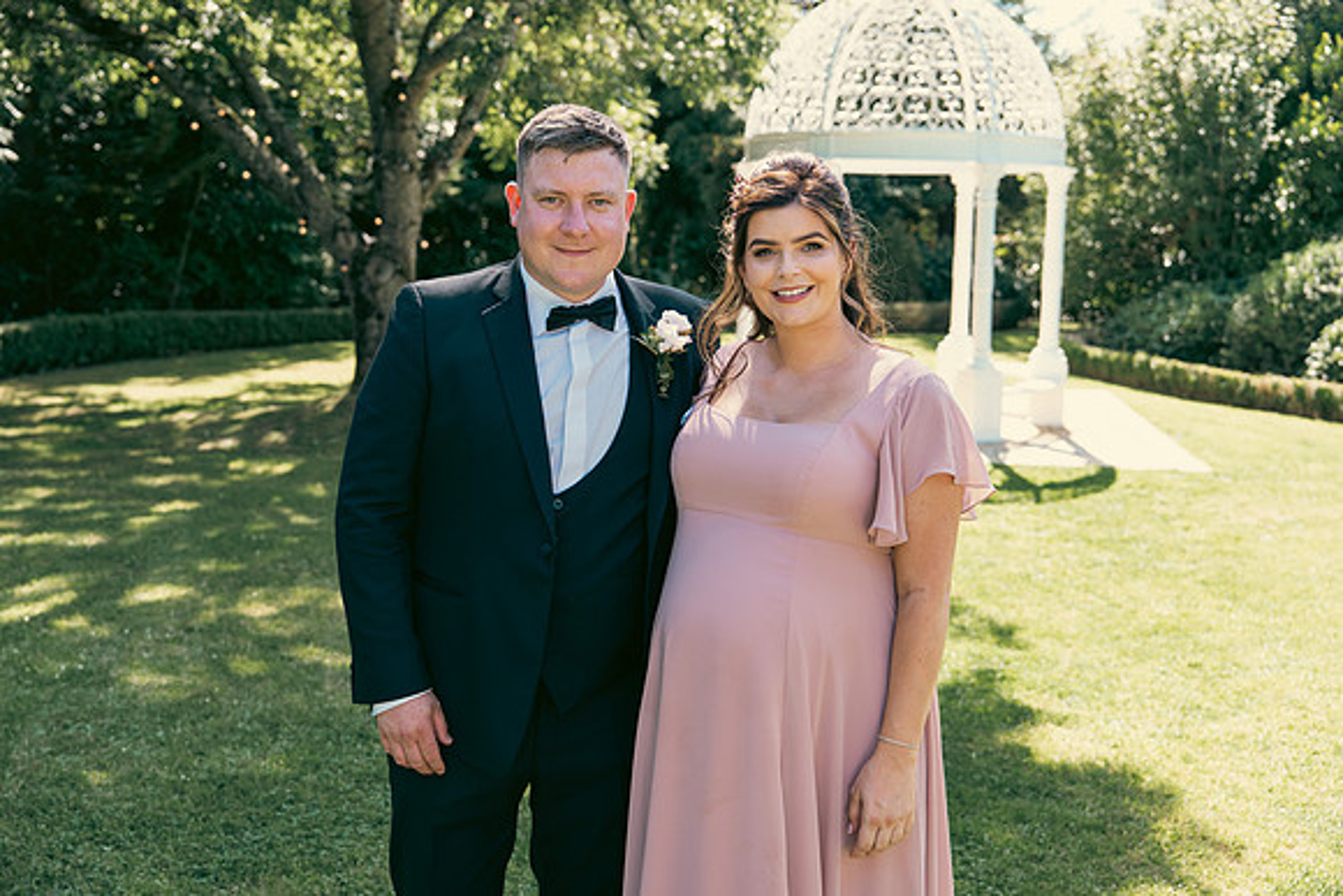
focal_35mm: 41
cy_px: 448
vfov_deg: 32.6
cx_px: 672
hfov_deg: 47.4
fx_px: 1530
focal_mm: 41
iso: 250
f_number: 3.5
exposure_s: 1/500
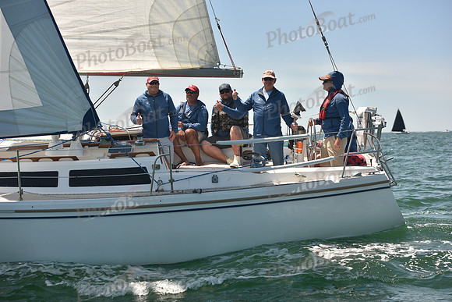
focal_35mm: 70
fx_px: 879
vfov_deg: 19.5
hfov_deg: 28.8
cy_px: 151
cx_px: 226
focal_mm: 70
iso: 250
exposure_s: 1/800
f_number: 5
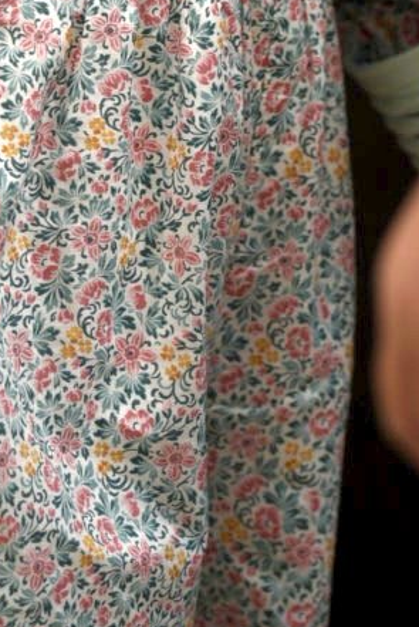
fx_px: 3570
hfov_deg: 6.7
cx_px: 189
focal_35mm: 205
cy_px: -299
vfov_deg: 9.7
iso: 500
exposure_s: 1/125
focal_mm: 56
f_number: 2.8
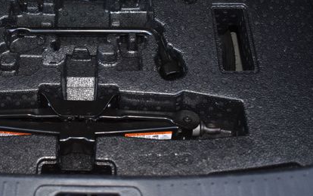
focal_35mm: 52
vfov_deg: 24.5
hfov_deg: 38.2
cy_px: 39
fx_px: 444
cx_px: 91
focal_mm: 22
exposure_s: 1/60
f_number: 4
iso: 800
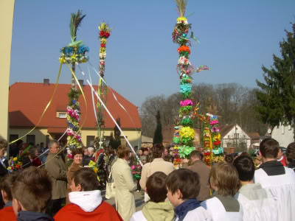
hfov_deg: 49.0
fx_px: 324
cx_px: 148
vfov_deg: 37.7
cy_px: 110
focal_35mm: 38
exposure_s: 1/500
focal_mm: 6.3
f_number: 4.6
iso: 50
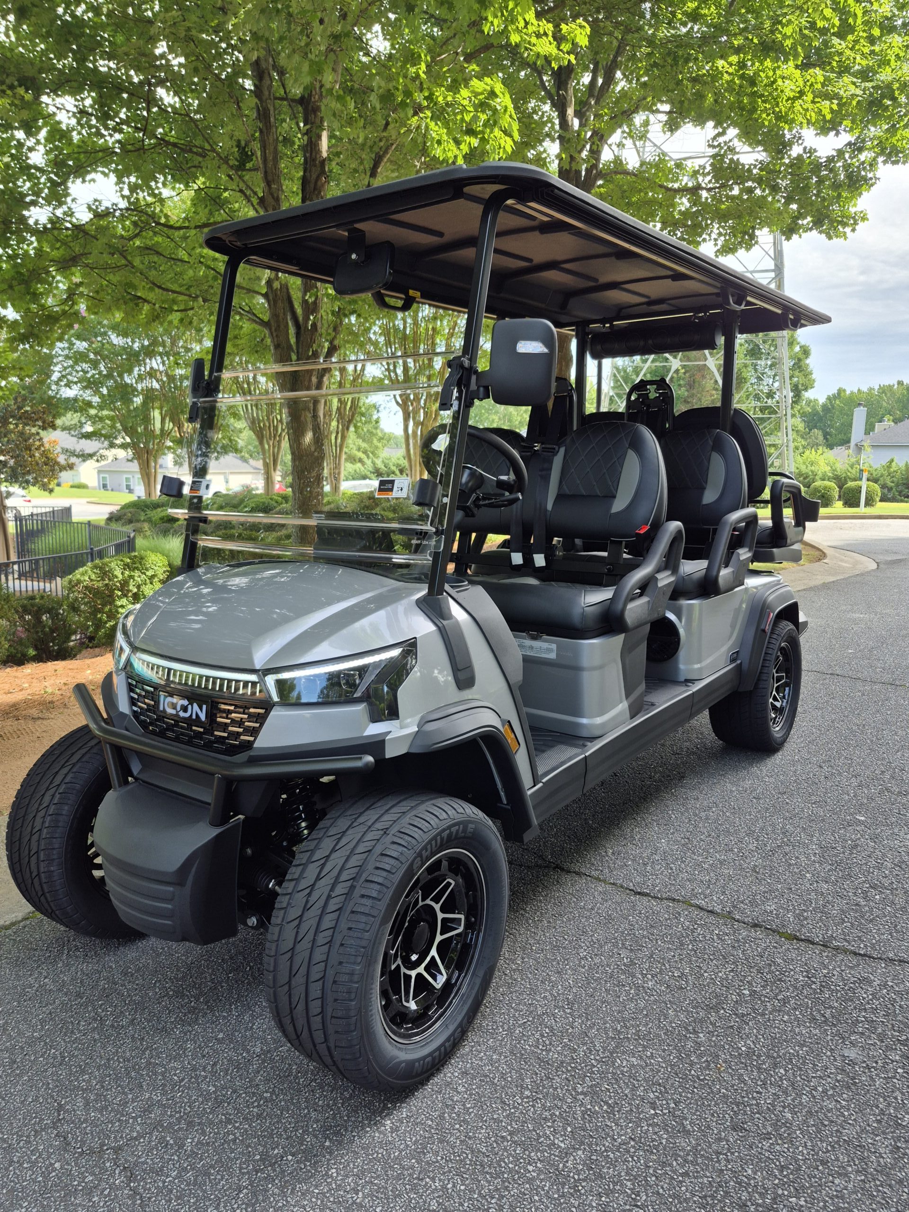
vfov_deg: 73.9
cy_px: 606
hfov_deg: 58.9
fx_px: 805
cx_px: 454
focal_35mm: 23
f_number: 1.8
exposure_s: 1/366
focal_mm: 5.4
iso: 25
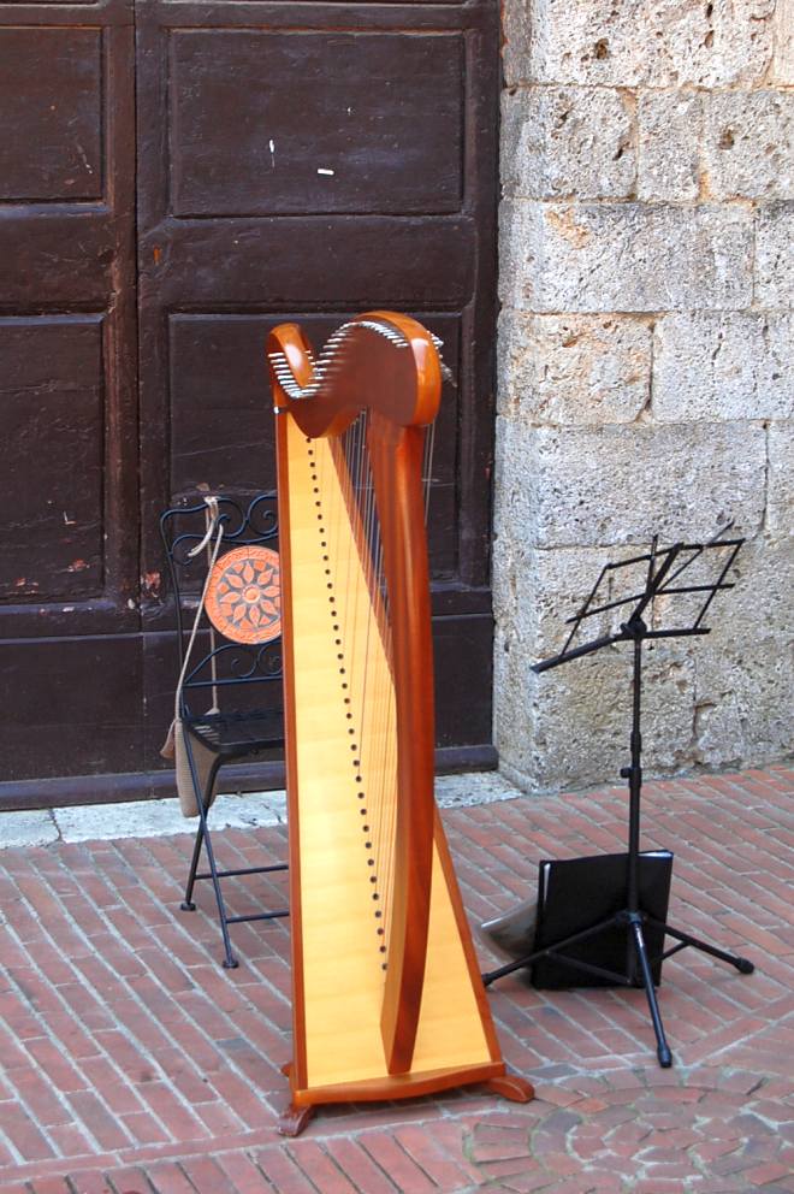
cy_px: 597
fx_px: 2733
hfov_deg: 16.5
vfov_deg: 24.6
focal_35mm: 82
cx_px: 397
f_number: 8
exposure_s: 1/60
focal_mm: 55
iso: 400
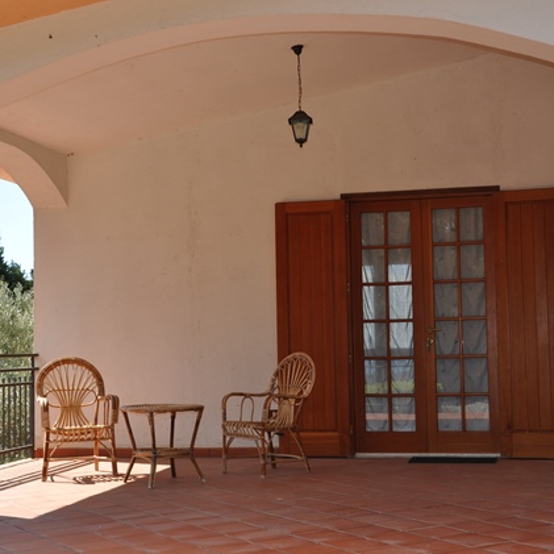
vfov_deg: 29.6
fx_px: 1050
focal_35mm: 58
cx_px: 284
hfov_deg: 29.6
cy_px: 278
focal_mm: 30
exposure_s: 1/200
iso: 200
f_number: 10
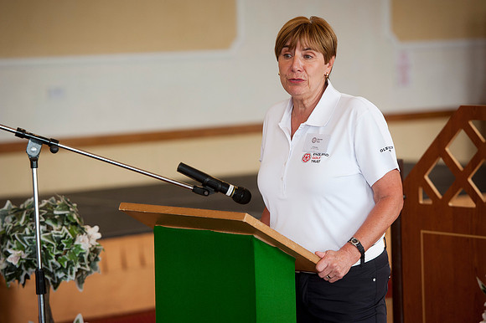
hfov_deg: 13.7
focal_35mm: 150
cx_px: 243
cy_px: 162
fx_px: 2024
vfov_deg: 9.1
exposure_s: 1/200
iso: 1000
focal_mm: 150
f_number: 4
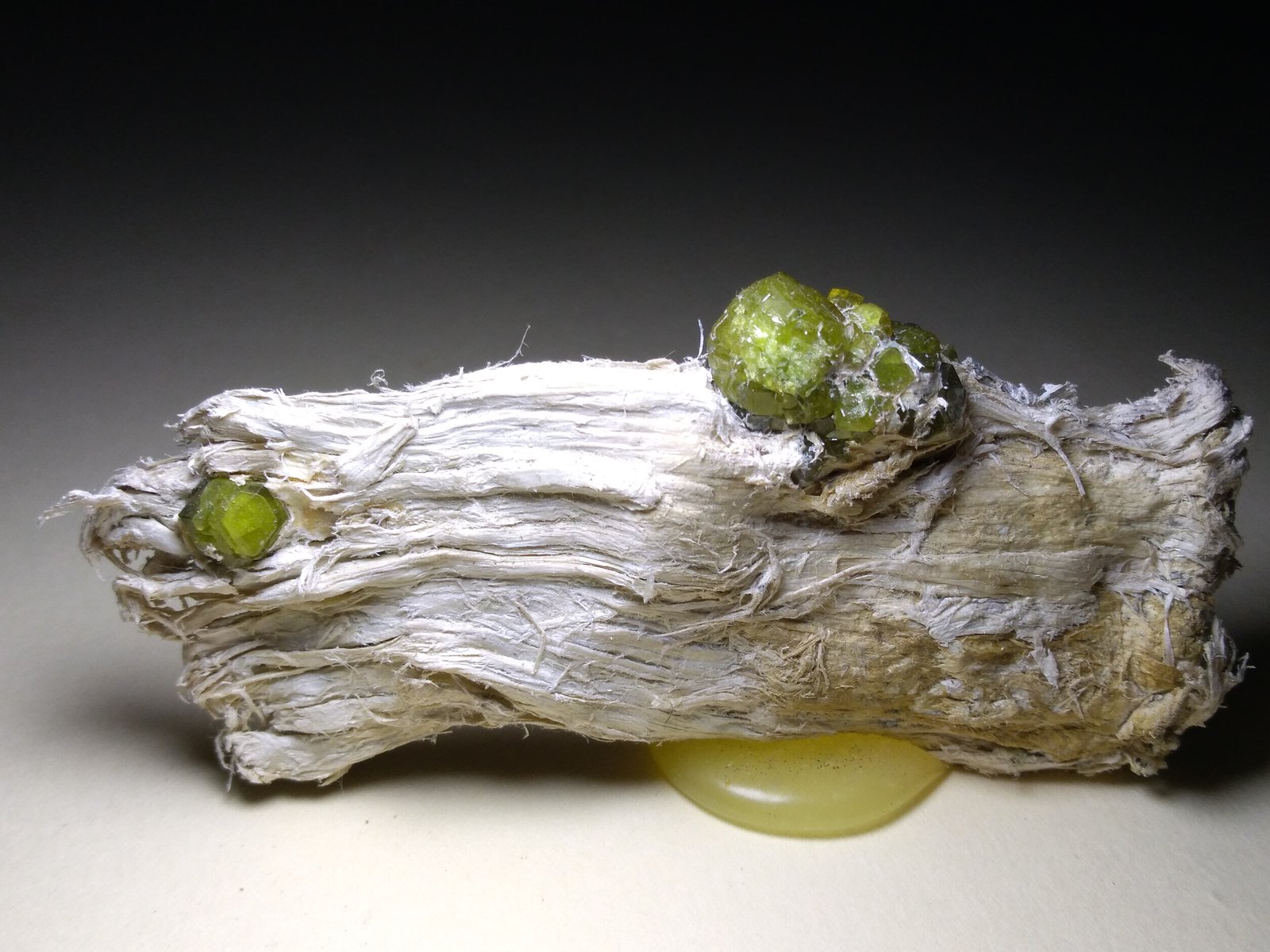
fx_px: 954
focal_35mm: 26
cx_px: 635
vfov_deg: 53.1
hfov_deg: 67.3
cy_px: 476
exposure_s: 1/157
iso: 100
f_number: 2
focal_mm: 3.54
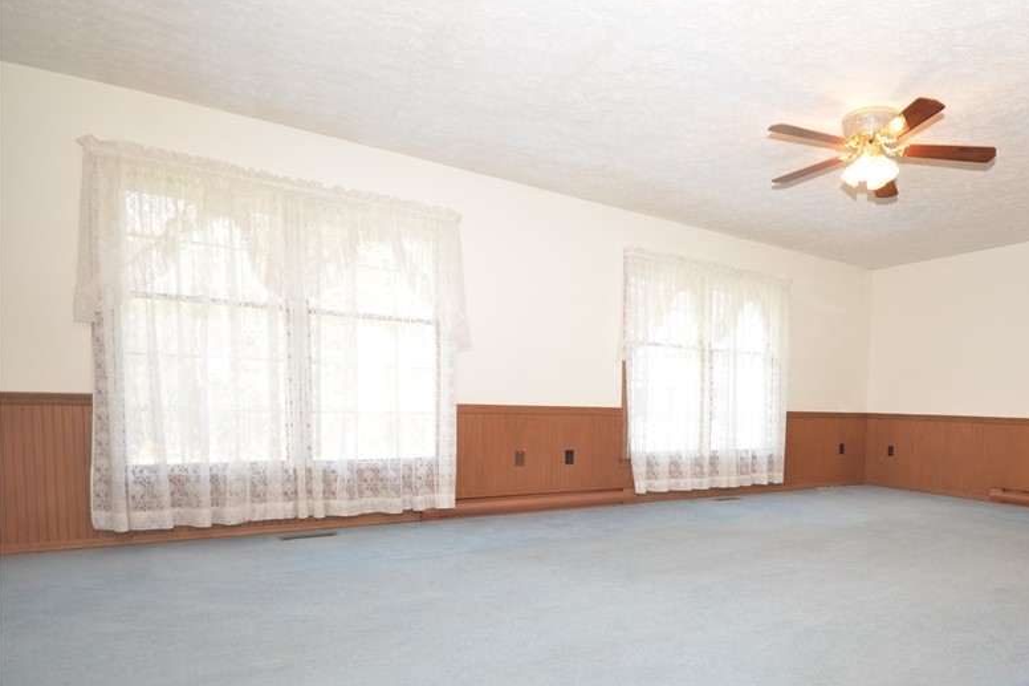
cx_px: 719
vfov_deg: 58.8
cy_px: 423
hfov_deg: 77.5
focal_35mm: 21
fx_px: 600
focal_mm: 10
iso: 500
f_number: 4
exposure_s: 1/60
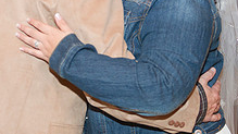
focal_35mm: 111
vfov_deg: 10.9
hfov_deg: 19.3
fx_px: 700
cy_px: 29
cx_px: 98
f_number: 2.8
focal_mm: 40
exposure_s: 1/80
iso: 1250
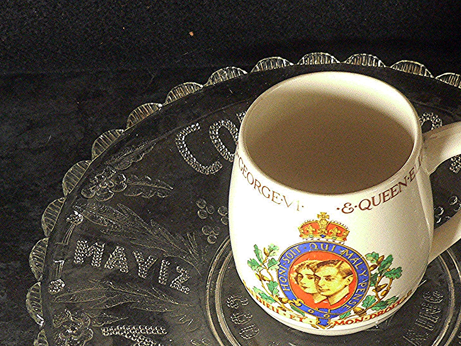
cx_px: 350
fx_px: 852
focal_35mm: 64
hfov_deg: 29.7
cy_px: 270
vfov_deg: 22.7
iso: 400
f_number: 2.8
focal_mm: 6
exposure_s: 1/10
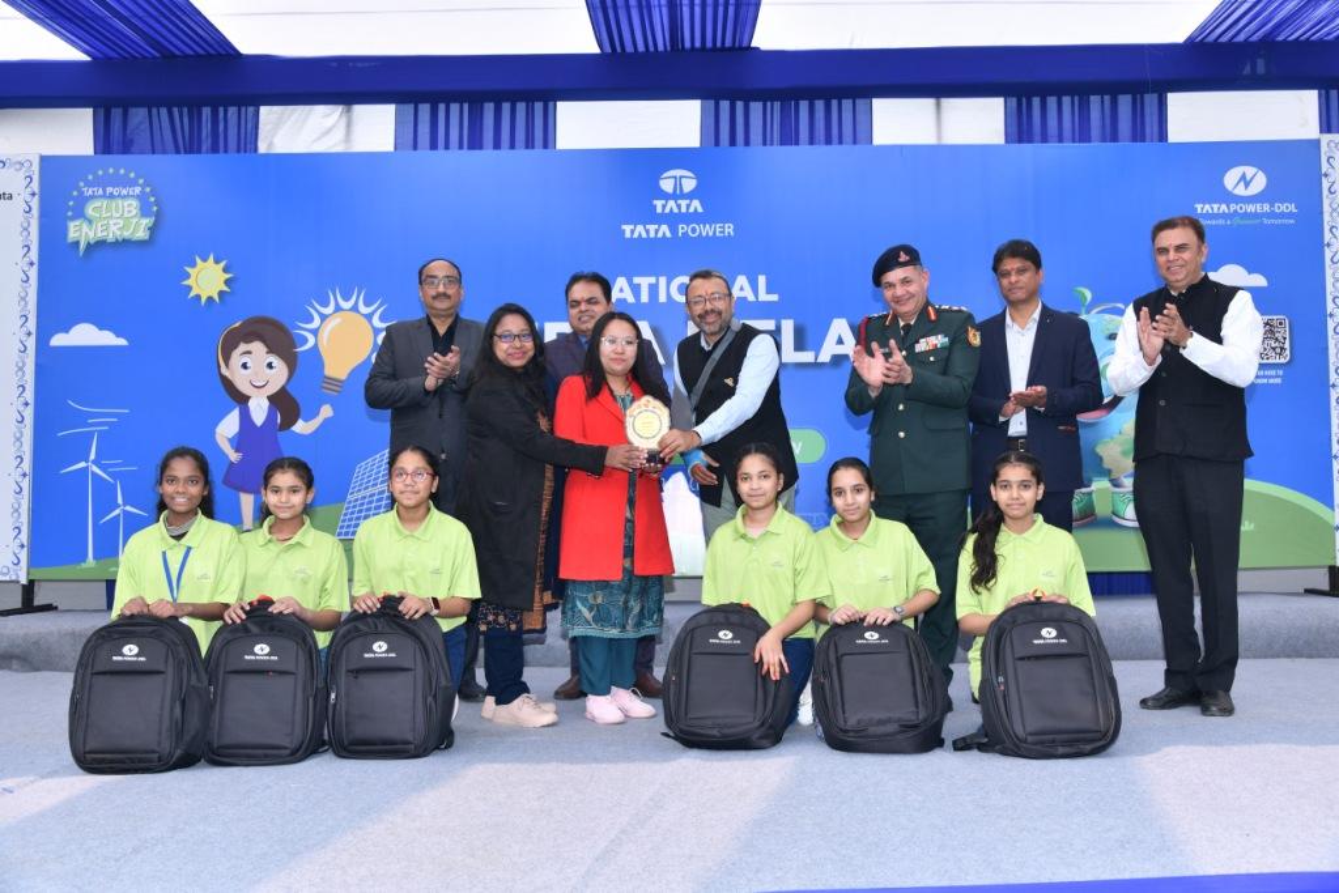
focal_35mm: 34
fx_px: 1265
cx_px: 670
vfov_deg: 38.9
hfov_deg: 55.8
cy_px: 446
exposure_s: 1/200
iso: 200
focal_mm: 34
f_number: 6.3
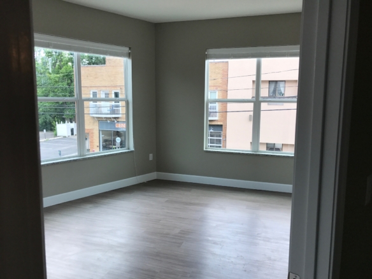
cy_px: 140
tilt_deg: -7.1
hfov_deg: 63.4
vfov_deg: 49.7
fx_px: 301
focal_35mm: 28
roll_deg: -0.4
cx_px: 186
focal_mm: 3.99
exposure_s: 1/314
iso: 20
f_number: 1.8
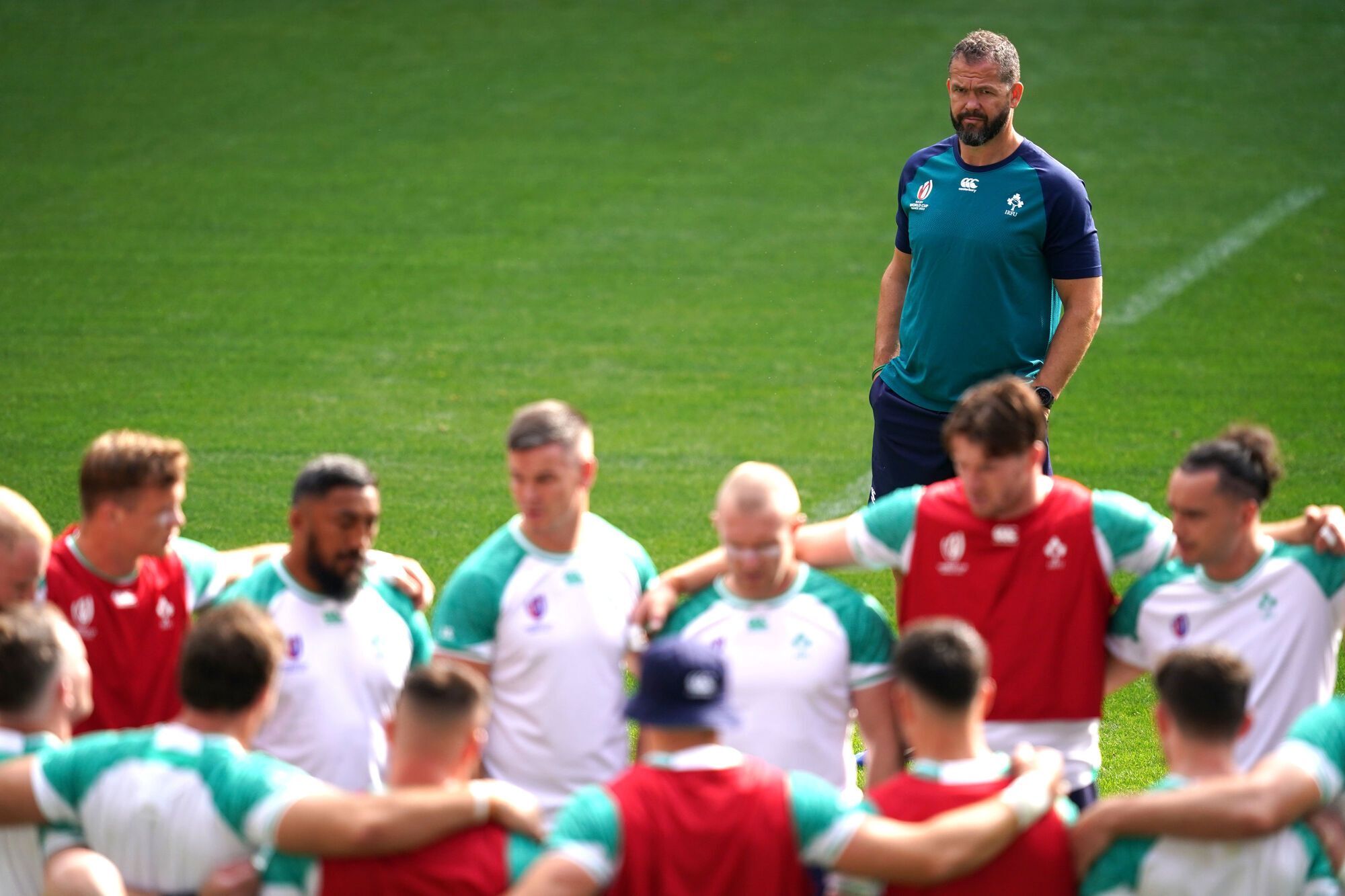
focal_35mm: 560
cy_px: 448
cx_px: 672
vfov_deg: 2.5
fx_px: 20919
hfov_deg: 3.7
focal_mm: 560
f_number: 4
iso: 800
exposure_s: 1/1600
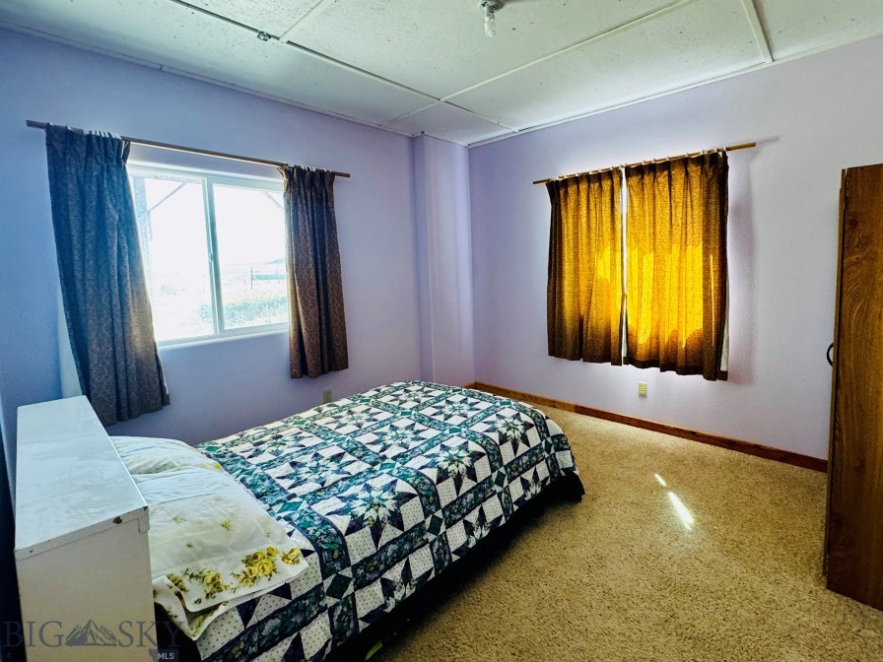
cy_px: 298
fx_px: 408
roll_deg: +2.1
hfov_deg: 94.0
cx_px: 498
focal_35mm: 16
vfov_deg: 77.9
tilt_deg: -5.1
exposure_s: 1/99
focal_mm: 2.22
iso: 250
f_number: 2.2
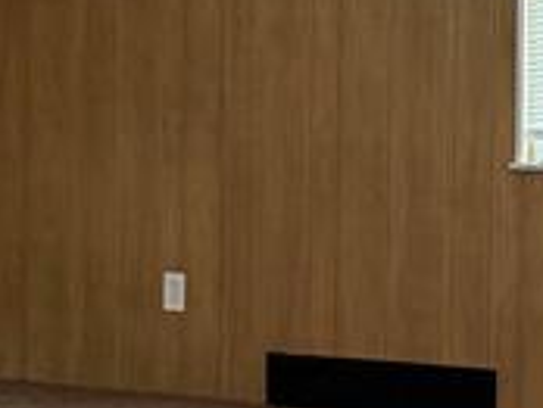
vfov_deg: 10.5
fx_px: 2215
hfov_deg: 13.9
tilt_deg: -1.4
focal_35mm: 141
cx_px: 387
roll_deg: -1.0
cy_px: 109
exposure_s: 1/60
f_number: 1.78
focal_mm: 6.76
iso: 400
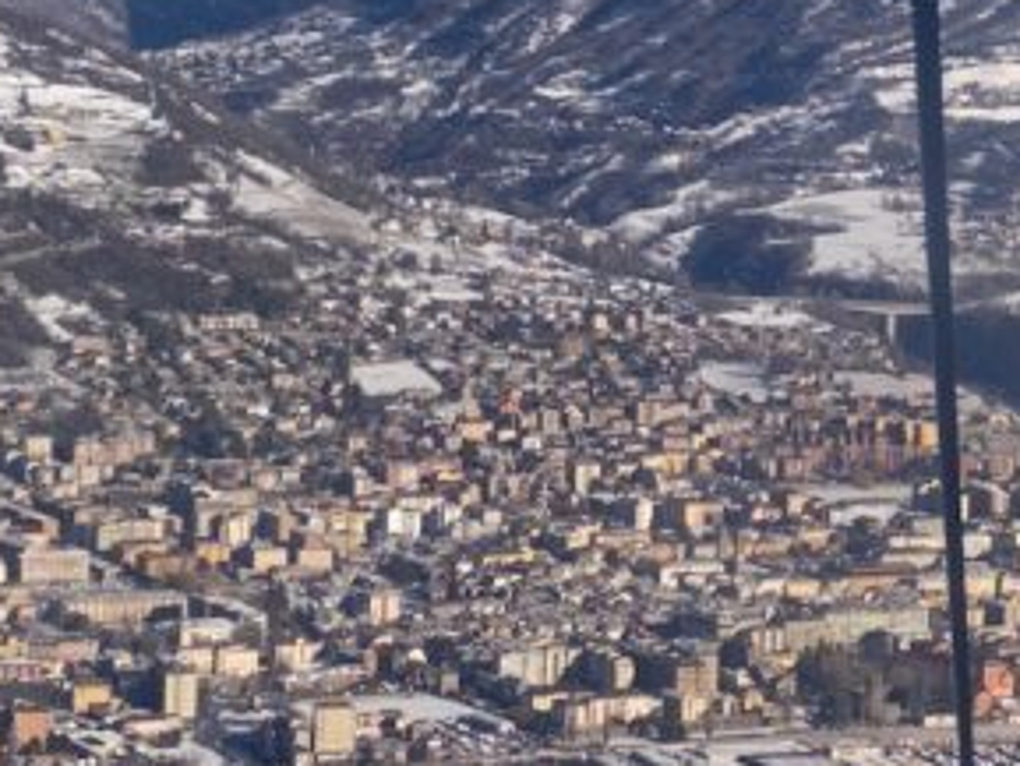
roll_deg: -0.5
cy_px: 116
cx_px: 639
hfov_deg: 13.7
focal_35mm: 144
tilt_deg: -3.0
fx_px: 4245
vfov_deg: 10.3
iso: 20
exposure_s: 1/675
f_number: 2
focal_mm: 6
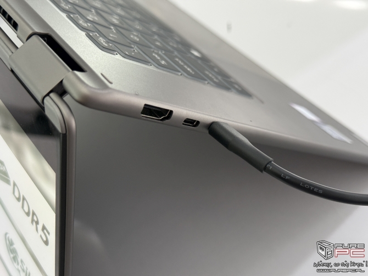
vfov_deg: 30.3
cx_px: 184
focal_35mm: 48
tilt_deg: -52.1
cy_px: 138
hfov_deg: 39.6
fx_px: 510
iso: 250
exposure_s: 1/59
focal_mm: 6.76
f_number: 1.78
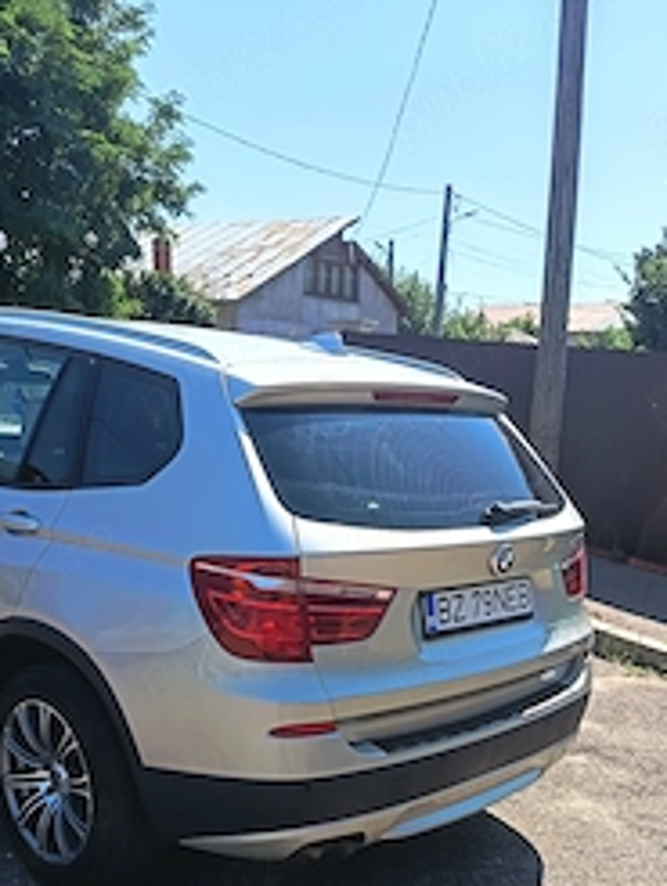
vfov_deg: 46.1
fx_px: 1000
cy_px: 666
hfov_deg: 36.8
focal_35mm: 39
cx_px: 379
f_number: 1.75
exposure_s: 1/586
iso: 100
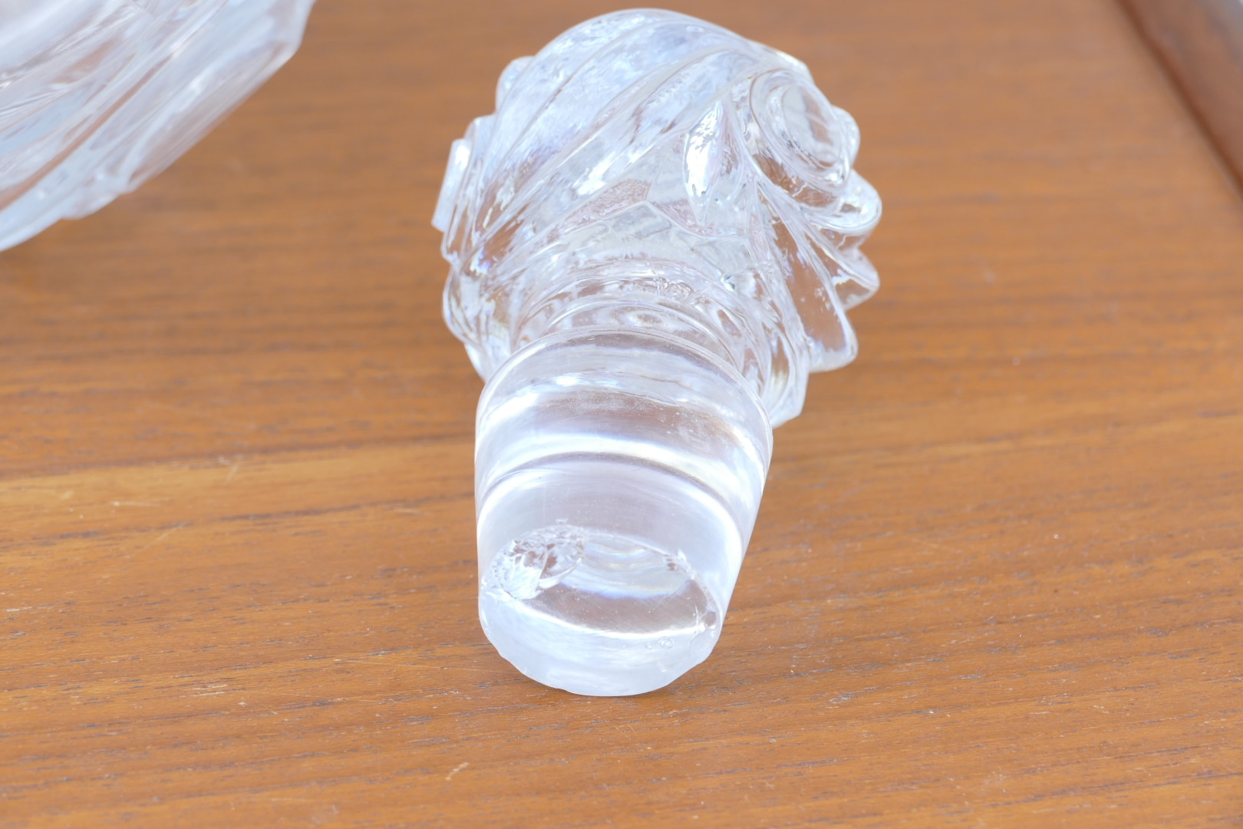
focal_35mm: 110
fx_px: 3798
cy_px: 414
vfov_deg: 12.5
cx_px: 622
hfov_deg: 18.6
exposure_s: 1/80
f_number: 4.5
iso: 250
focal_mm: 39.97
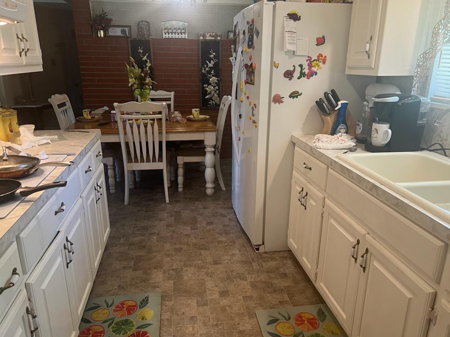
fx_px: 351
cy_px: 172
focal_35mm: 27
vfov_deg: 51.3
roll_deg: -0.2
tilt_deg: -17.8
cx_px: 220
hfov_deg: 65.3
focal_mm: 5.7
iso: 125
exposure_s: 1/60
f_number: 1.5
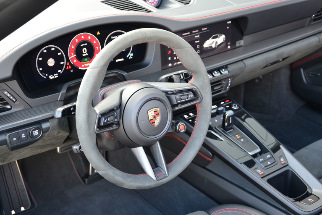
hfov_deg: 37.8
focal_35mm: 52
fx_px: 470
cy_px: 108
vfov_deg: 25.8
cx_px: 161
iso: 400
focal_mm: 35
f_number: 4.5
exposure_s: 1/20
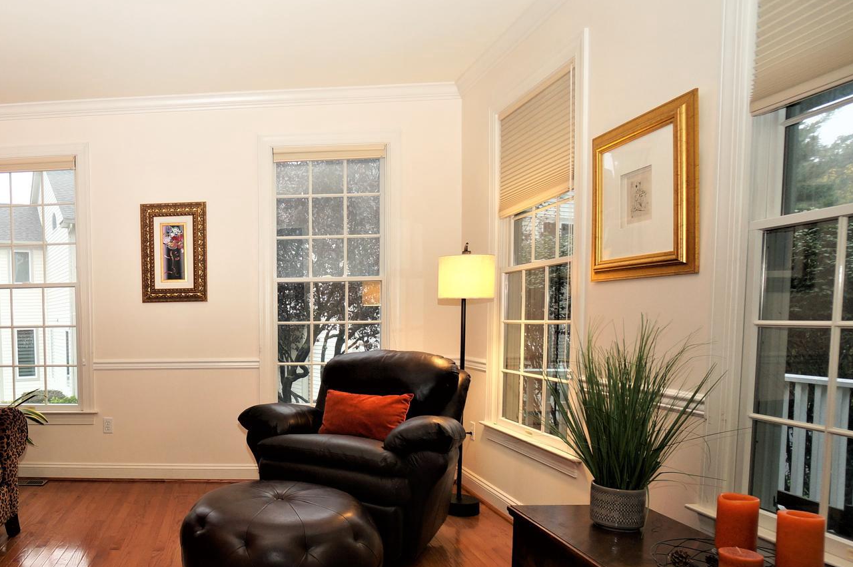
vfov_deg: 52.3
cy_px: 362
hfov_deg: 67.3
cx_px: 177
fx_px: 568
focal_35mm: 24
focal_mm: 10
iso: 320
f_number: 4
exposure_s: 1/60
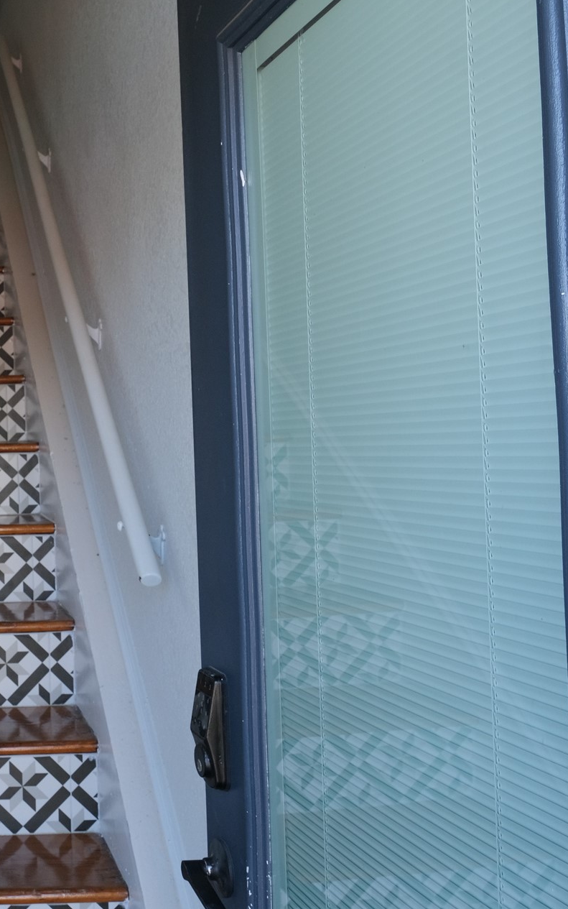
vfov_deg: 47.1
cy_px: 412
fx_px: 1040
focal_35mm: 42
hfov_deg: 27.1
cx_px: -108
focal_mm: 16
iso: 640
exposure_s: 1/42
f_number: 8
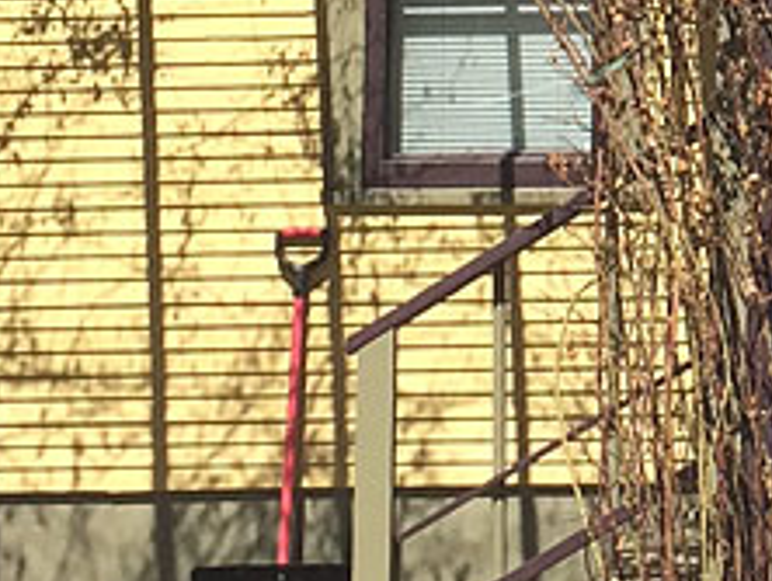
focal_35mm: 180
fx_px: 4019
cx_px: 1076
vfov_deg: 8.0
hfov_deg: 10.7
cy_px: -390
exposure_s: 1/2160
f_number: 2.2
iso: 32
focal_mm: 4.12
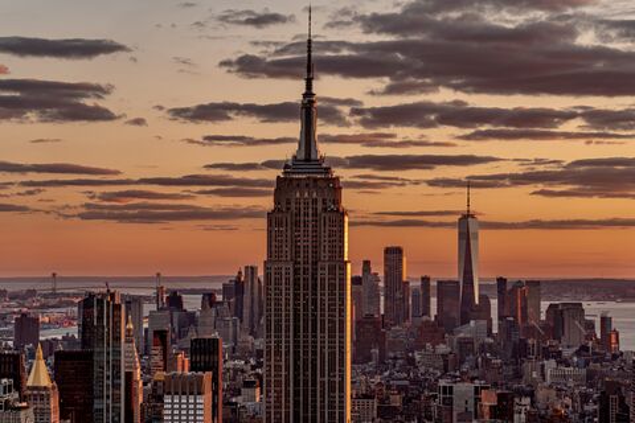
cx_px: 318
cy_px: 212
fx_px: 1817
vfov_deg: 13.3
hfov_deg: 19.8
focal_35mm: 103
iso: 100
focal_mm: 103
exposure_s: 1/640
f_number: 4
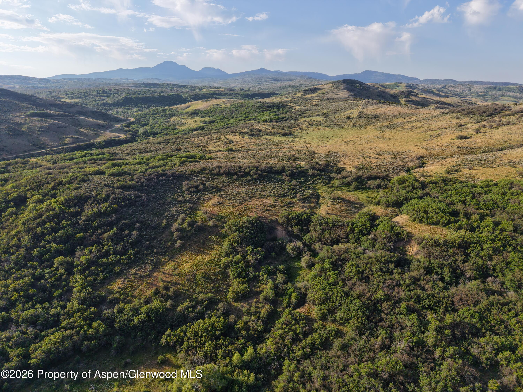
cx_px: 262
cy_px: 196
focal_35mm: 24
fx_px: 363
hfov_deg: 71.6
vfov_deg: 56.8
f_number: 1.8
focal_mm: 8.67
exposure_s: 1/4000
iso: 320
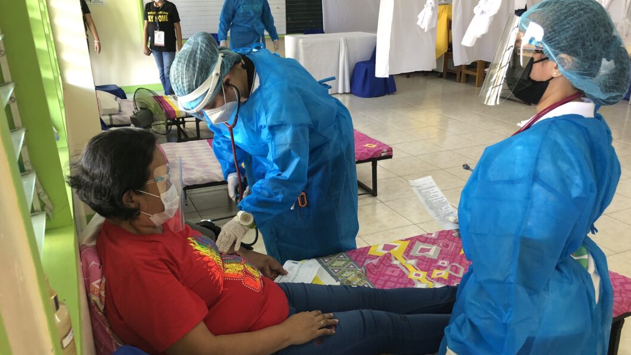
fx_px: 519
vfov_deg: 37.7
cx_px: 315
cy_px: 194
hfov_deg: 62.6
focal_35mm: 31
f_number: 1.8
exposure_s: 1/17
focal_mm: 3.99
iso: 40
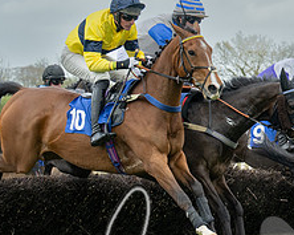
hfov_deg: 7.4
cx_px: 416
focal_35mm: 257
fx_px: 2233
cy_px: 194
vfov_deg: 6.0
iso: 400
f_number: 5
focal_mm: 70
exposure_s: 1/1000
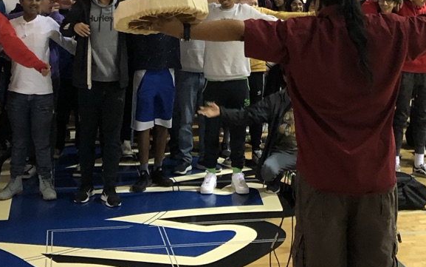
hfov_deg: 28.6
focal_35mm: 72
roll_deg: -0.9
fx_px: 836
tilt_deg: +5.0
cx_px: 240
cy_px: -116
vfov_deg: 16.7
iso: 100
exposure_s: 1/9
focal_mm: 3.99
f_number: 1.8
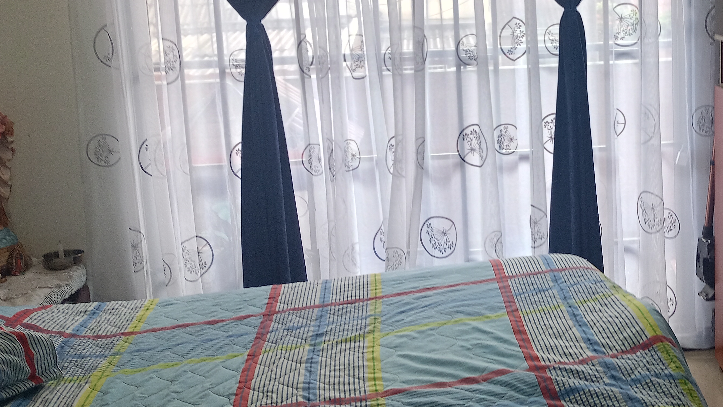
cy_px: 93
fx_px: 1016
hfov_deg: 38.2
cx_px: 544
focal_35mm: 53
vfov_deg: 22.4
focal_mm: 4.7
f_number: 1.79
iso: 300
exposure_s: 1/50
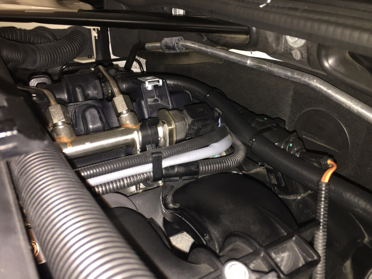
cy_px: 140
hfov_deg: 61.7
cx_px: 186
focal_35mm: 29
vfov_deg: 48.2
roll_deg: -0.5
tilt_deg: -29.1
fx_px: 312
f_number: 2.2
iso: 80
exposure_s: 1/30
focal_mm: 4.15
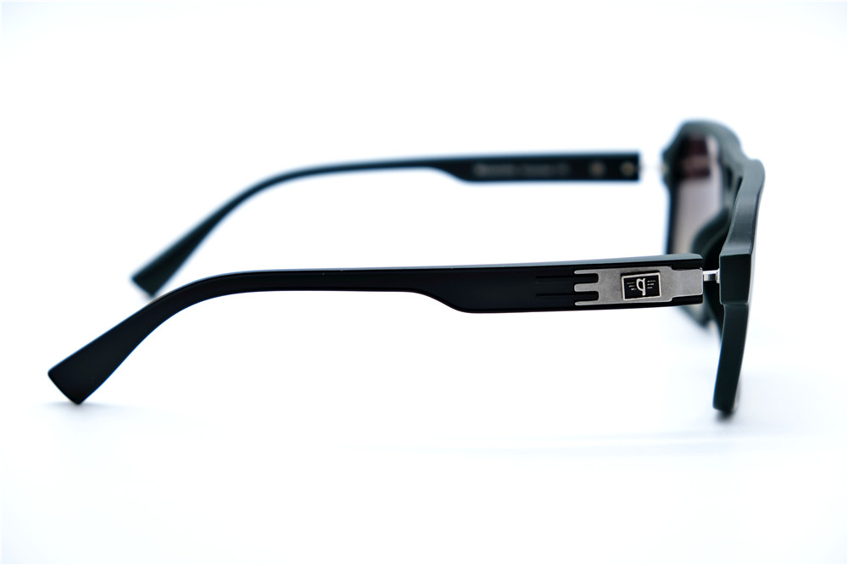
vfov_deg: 16.4
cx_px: 424
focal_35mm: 83
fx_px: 1954
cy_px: 282
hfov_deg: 24.5
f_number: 5
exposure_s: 1/150
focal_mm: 55
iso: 160
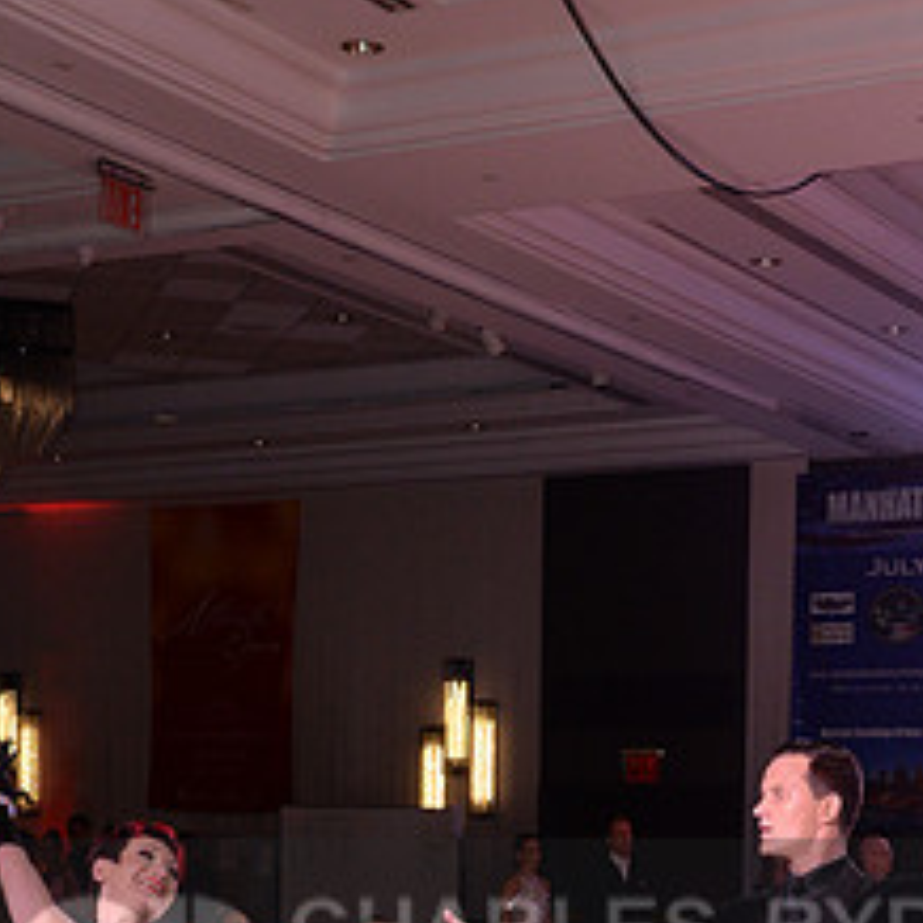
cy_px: 982
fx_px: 2594
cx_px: 553
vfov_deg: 19.4
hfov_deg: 20.1
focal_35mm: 86
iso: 2000
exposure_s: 1/250
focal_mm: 38
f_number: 5.6
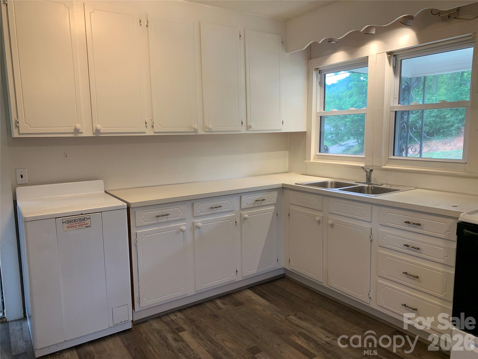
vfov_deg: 53.1
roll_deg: +1.8
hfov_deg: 67.3
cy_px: 180
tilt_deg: -6.6
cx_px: 239
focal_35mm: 26
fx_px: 359
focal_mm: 4.25
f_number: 1.8
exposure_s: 1/60
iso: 64
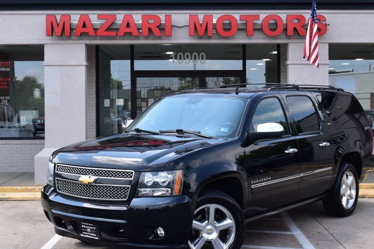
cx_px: 209
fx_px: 654
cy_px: 121
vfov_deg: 21.6
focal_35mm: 63
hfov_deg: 31.9
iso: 400
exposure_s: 1/250
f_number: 10
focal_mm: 30
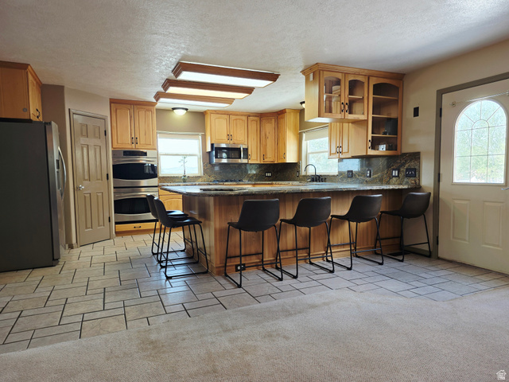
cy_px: 191
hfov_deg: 73.9
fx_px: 338
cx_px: 254
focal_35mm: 23
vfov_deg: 58.9
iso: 40
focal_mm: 6.25
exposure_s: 1/120
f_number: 1.7
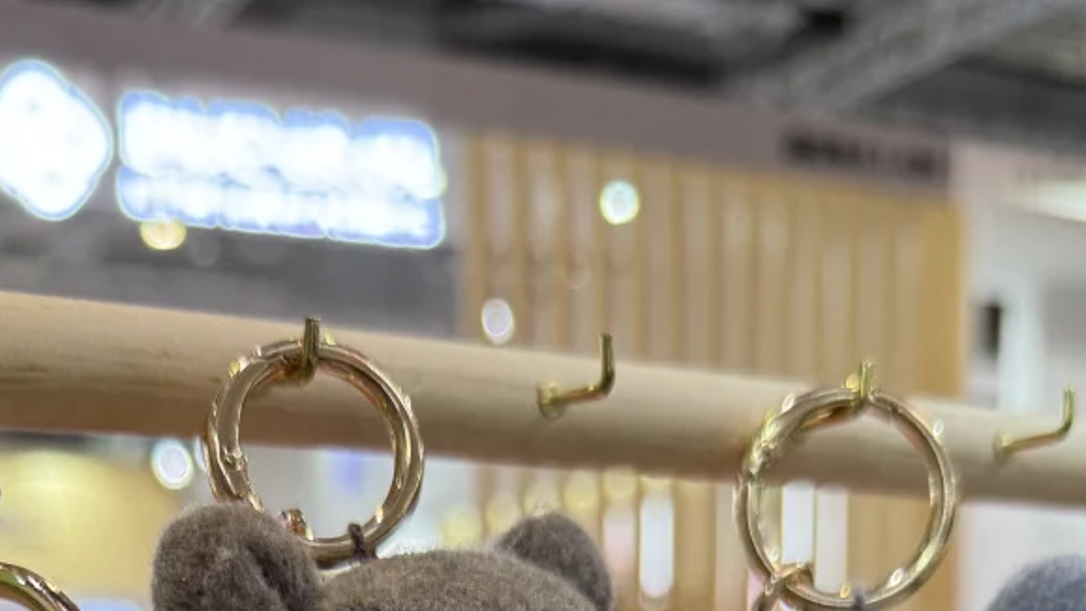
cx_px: 495
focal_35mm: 65
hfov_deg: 32.3
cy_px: 1288
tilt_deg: -14.7
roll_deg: +0.7
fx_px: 1872
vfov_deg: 14.7
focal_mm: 6.76
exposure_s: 1/100
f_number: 1.78
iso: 100
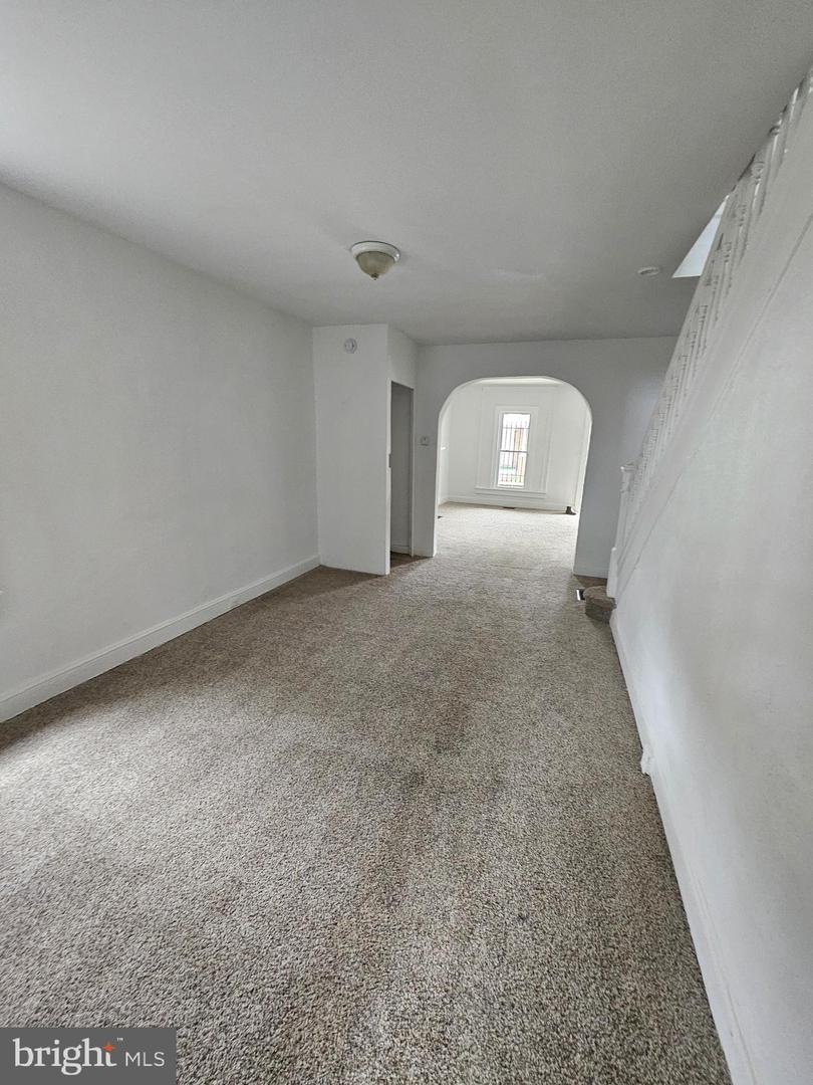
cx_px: 406
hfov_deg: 89.9
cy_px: 542
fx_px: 407
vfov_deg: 106.2
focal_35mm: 13
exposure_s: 1/30
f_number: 2.2
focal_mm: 1.74
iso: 400
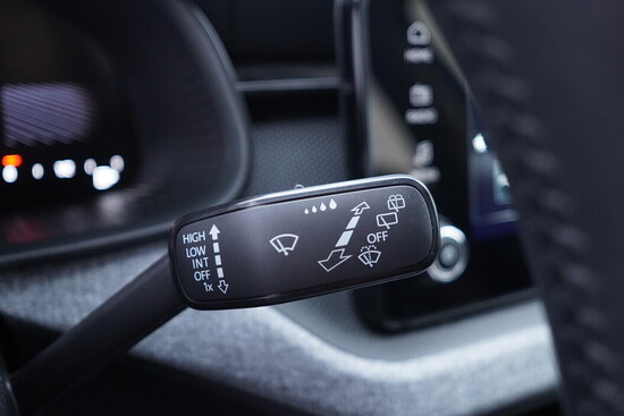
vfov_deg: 36.9
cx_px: 312
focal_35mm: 36
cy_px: 208
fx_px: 624
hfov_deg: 53.1
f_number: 2.8
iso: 500
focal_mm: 24
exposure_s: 1/40
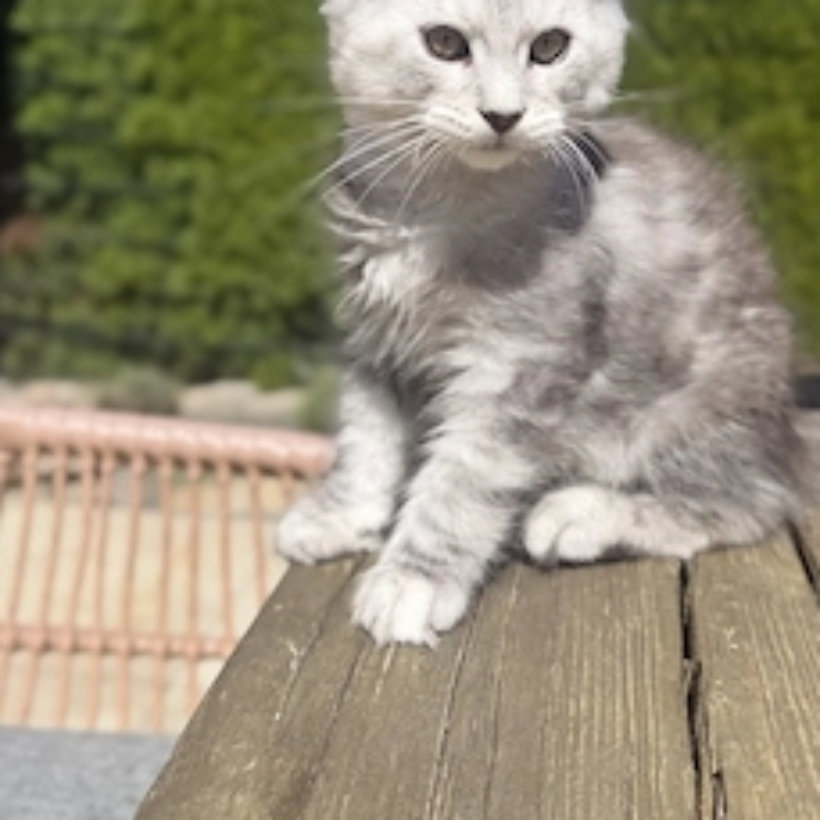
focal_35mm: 37
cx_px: 476
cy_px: 279
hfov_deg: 44.8
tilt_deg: -9.6
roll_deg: -5.2
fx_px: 992
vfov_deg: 44.3
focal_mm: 6.76
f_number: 1.78
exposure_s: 1/4975
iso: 80
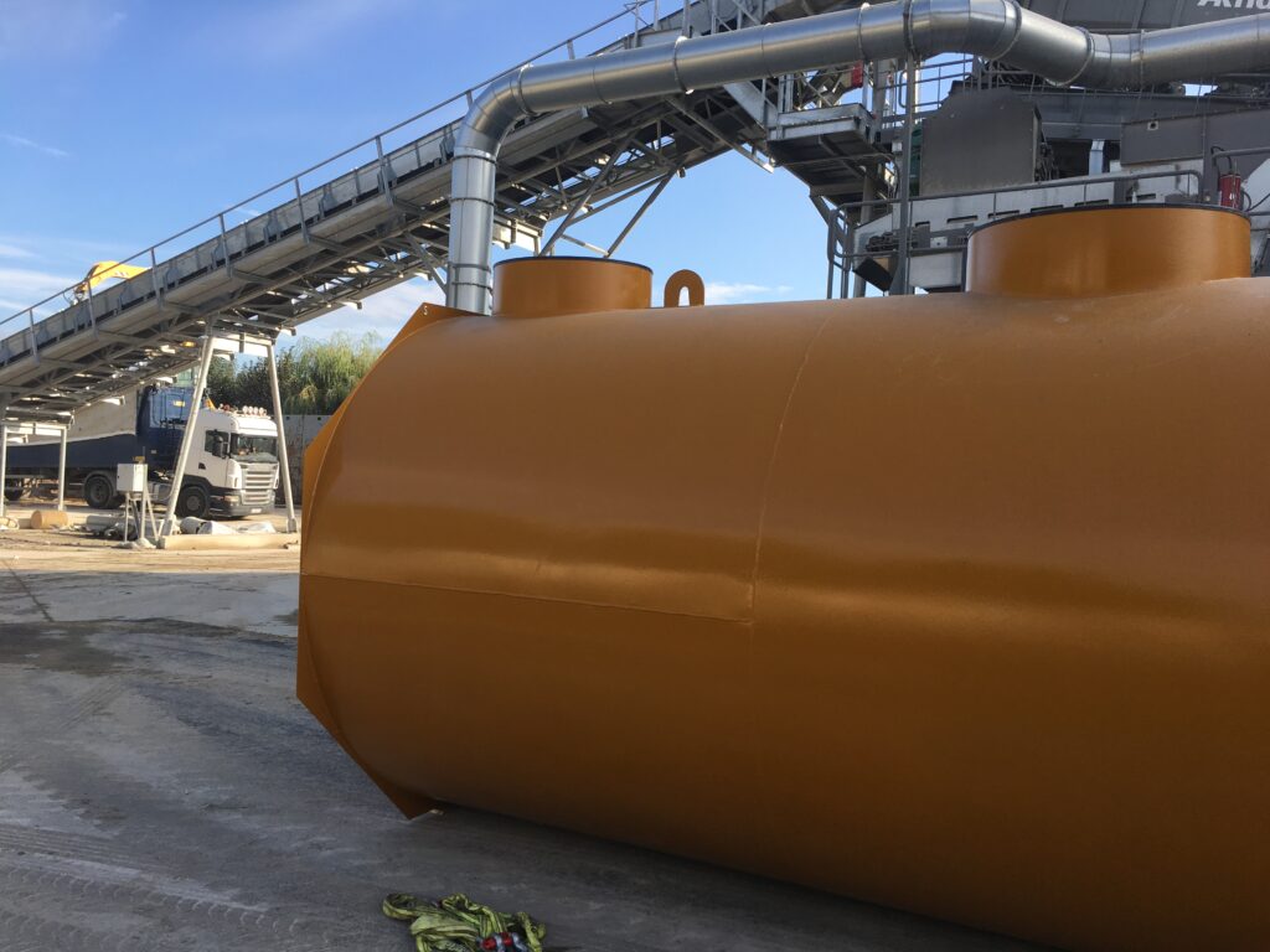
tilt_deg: +1.8
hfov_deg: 61.7
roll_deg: -2.8
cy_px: 476
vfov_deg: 48.2
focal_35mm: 29
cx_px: 635
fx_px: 1064
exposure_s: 1/818
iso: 25
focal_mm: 4.15
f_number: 2.2
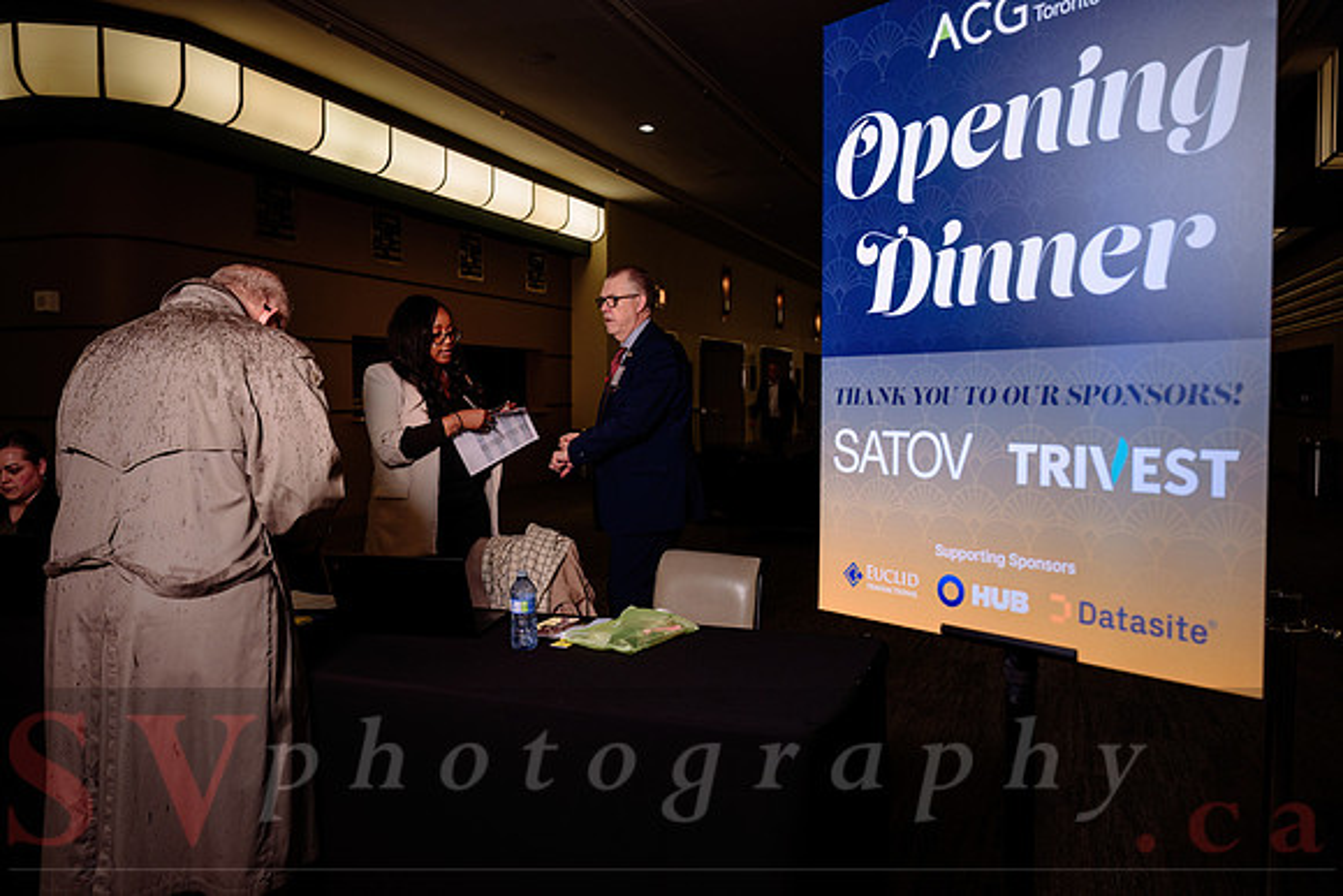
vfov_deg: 45.7
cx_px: 672
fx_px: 1063
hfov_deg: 64.5
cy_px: 448
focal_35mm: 28
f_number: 4
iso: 500
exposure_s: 1/60
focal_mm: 28.5
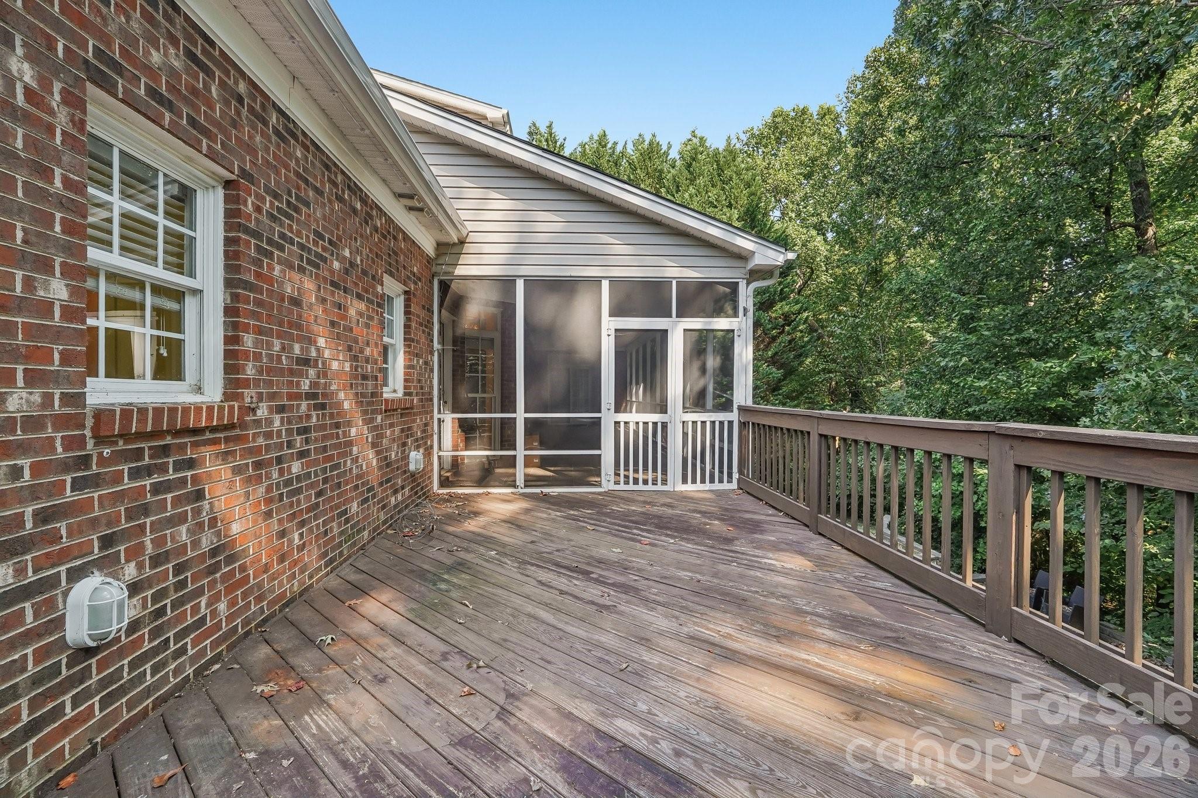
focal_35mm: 15
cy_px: 399
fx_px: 499
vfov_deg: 77.3
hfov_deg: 100.4
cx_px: 599
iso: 320
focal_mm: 10
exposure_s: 1/30
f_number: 8
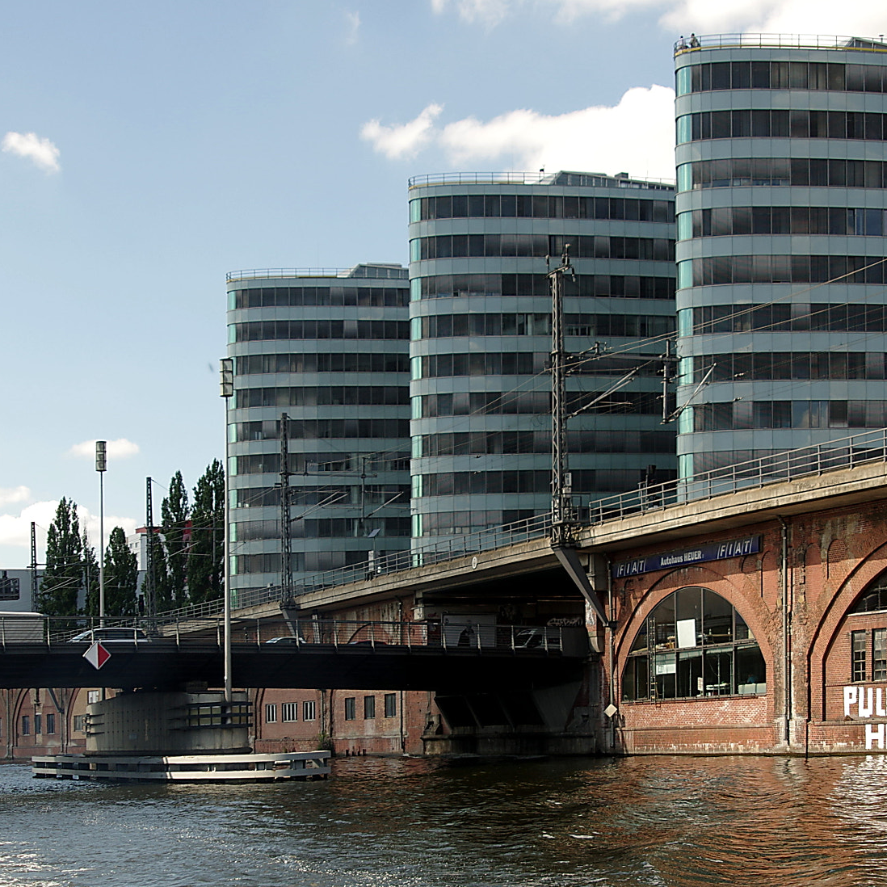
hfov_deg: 29.9
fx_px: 1652
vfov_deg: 30.0
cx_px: 553
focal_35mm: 57
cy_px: 491
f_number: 6.3
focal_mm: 24
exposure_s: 1/250
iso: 100
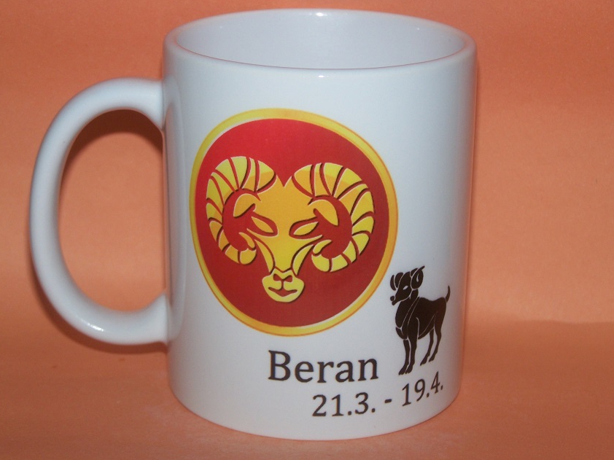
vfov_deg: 15.6
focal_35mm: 95
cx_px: 305
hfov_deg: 20.7
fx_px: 1685
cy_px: 230
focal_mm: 15.6
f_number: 3.2
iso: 80
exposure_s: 1/80
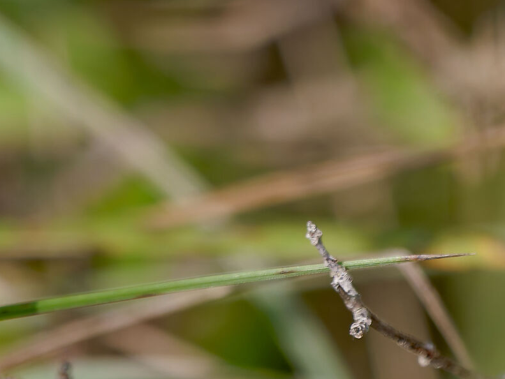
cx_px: -152
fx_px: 35377
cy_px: 29
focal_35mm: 2425
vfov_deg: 0.6
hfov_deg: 0.8
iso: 250
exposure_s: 1/800
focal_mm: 400
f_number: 8
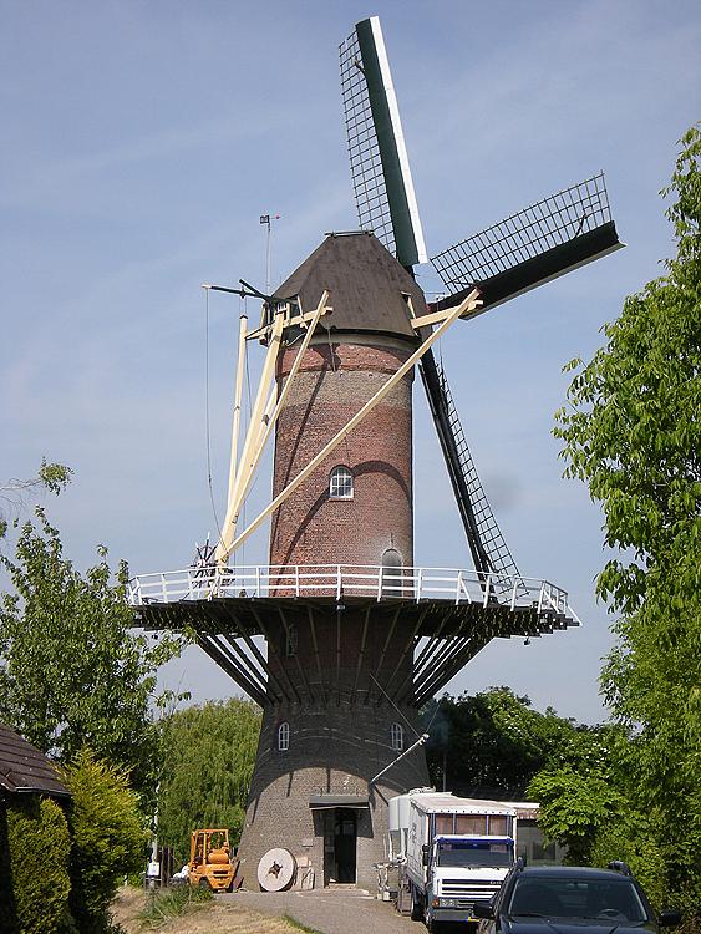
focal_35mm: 102
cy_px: 467
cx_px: 350
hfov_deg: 14.5
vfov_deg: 19.3
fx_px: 2753
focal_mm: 17
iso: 64
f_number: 5.6
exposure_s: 1/343
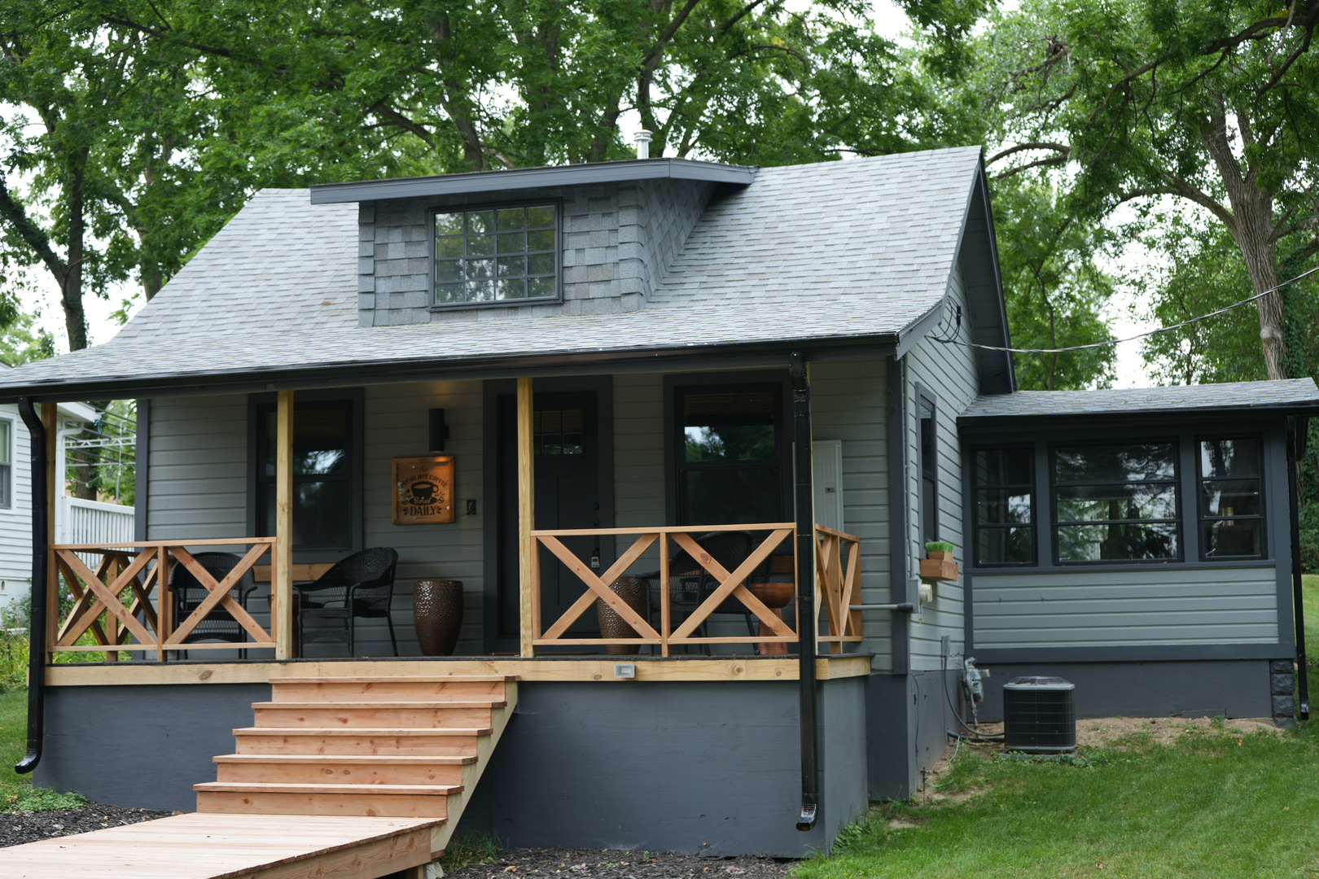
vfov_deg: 25.5
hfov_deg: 37.5
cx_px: 660
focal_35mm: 53
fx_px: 1942
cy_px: 440
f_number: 5
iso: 125
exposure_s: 1/60
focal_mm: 53
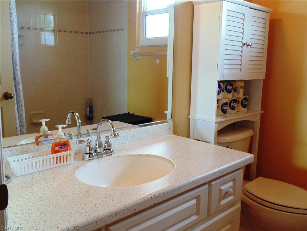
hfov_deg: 54.0
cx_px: 154
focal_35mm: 34
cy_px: 116
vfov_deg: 41.8
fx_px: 302
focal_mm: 6.2
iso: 160
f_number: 3.4
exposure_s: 1/30
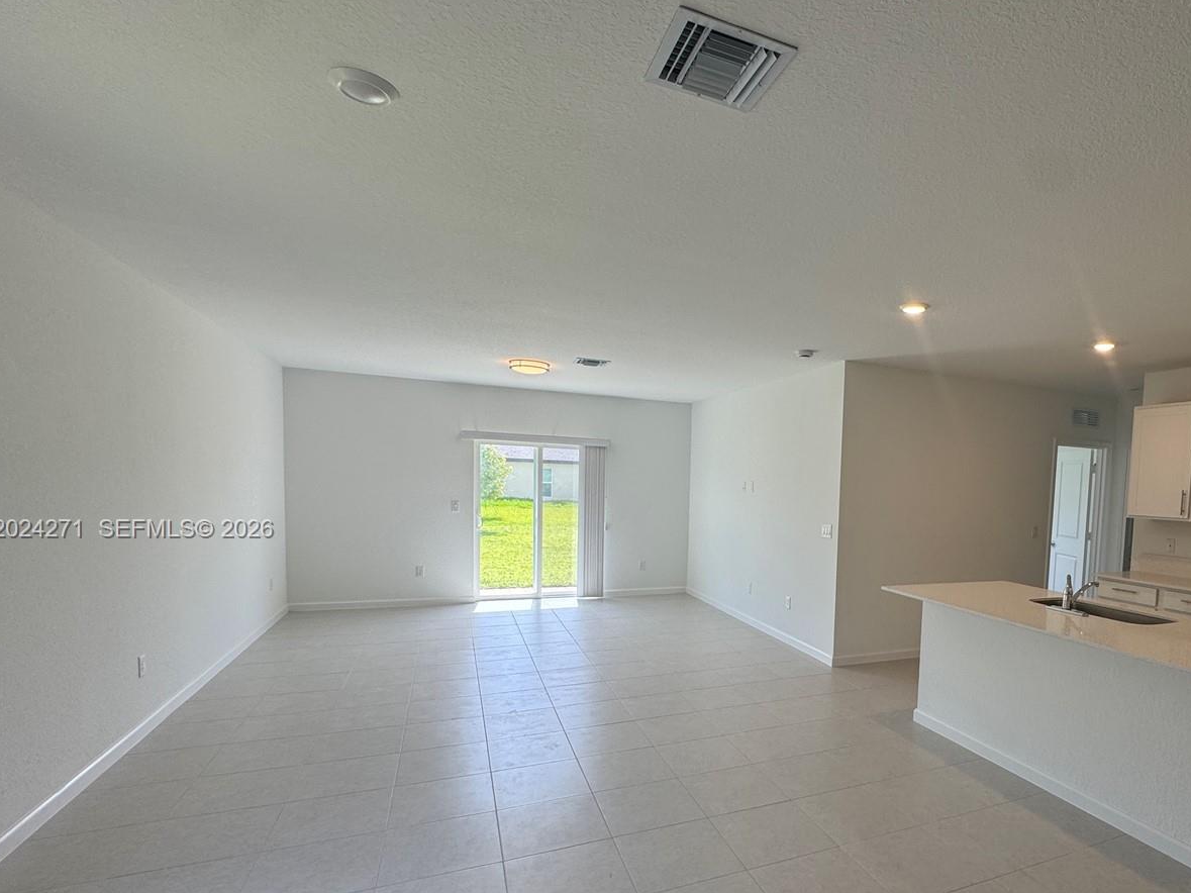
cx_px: 767
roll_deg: -2.7
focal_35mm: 19
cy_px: 530
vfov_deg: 68.1
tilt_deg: -5.4
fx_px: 654
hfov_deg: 82.5
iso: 40
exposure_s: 1/144
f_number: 2.2
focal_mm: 2.22
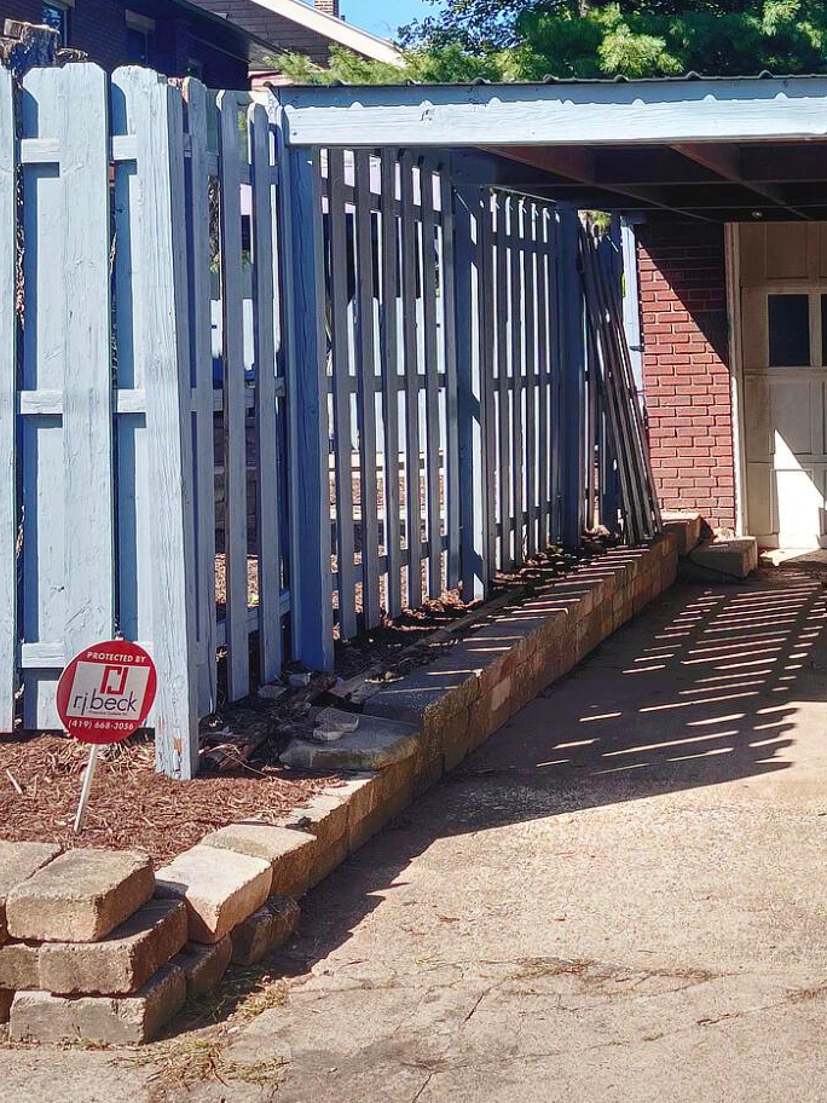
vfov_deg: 33.6
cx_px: 775
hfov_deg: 24.8
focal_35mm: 57
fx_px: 1816
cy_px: 409
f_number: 1.6
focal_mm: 5.1
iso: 50
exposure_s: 1/2513
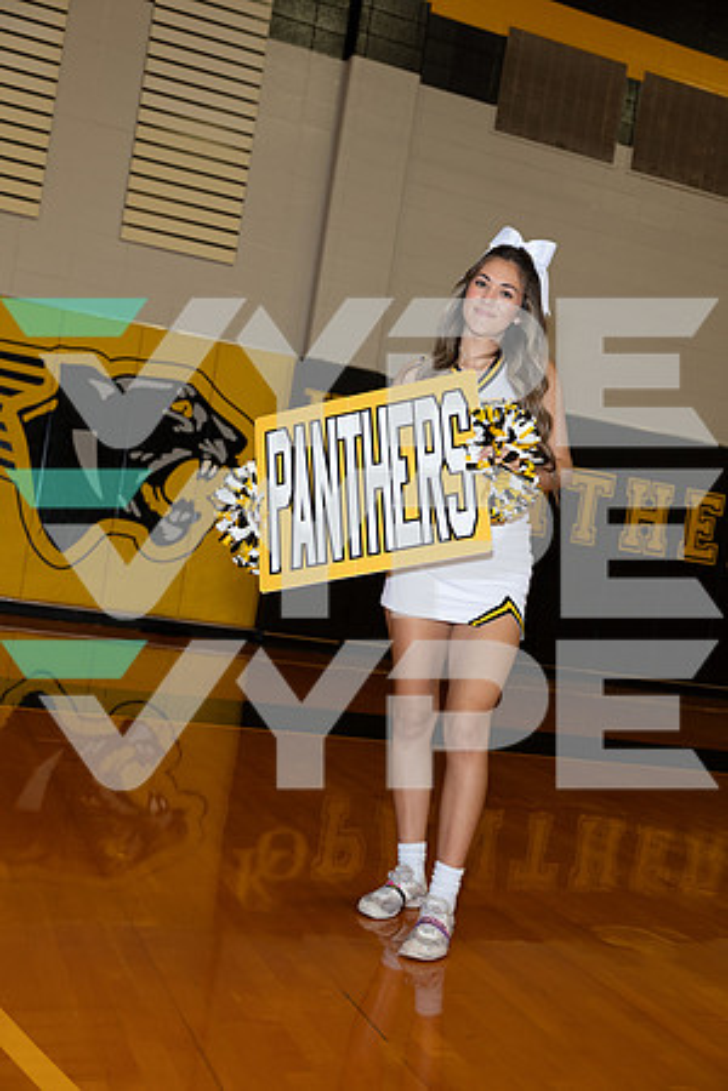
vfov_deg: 48.5
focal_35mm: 40
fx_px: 1213
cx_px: 364
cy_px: 546
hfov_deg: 33.4
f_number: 4
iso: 800
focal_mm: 40
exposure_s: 1/250
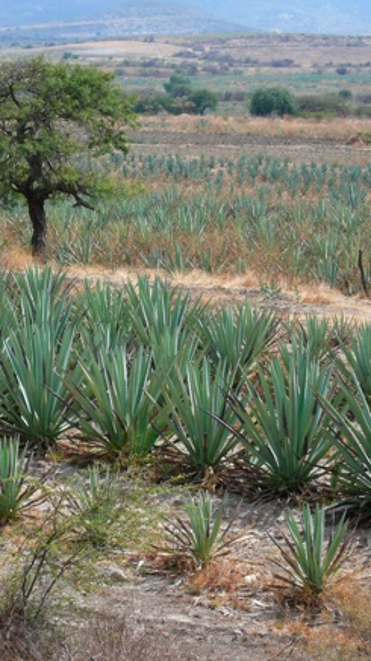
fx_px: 2468
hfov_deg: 8.6
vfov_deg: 15.2
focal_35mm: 141
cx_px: 9
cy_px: 334
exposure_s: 1/320
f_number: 5.6
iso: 100
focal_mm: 20
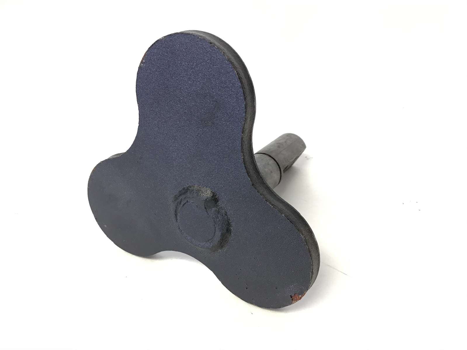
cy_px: 175
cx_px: 234
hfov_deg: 58.4
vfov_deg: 45.4
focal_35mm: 31
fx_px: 418
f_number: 2.4
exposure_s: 1/30
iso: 50
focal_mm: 3.3
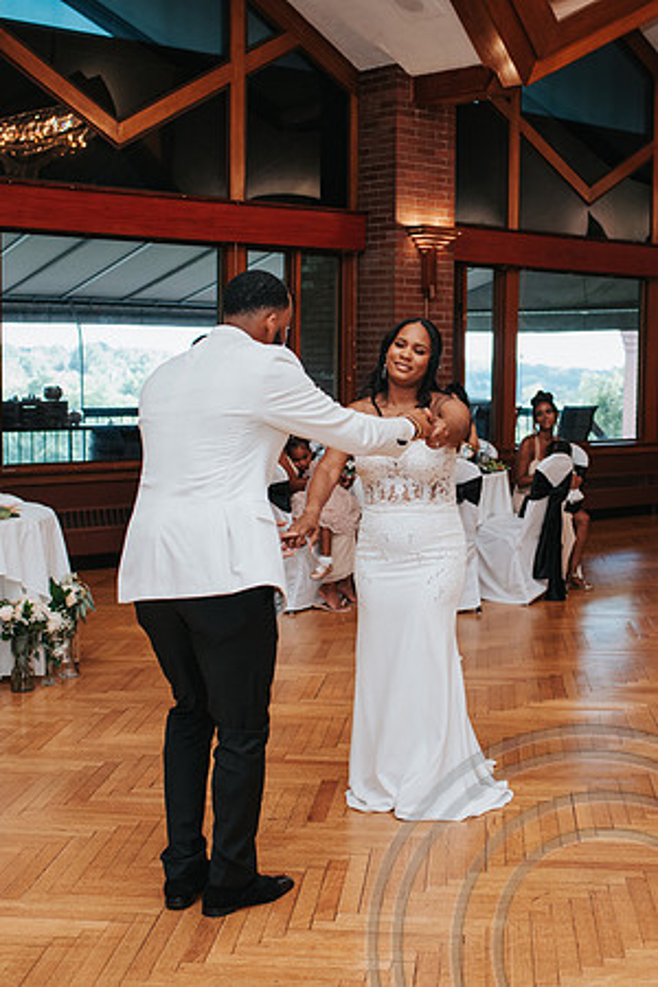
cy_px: 494
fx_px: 1438
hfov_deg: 25.6
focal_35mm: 52
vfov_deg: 37.9
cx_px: 444
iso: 1000
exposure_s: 1/200
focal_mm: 35
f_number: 3.2
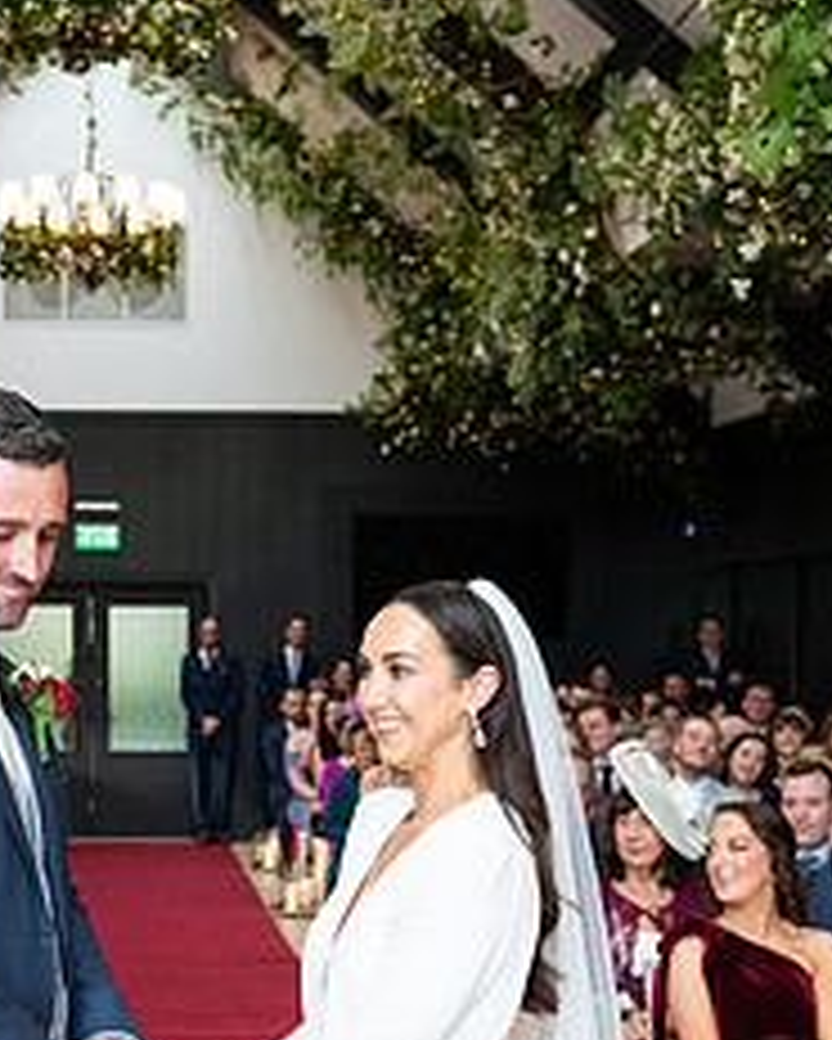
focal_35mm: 73
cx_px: 157
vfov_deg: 25.6
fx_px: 2245
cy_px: 831
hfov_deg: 20.7
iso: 640
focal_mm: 31
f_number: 3.5
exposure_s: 1/160
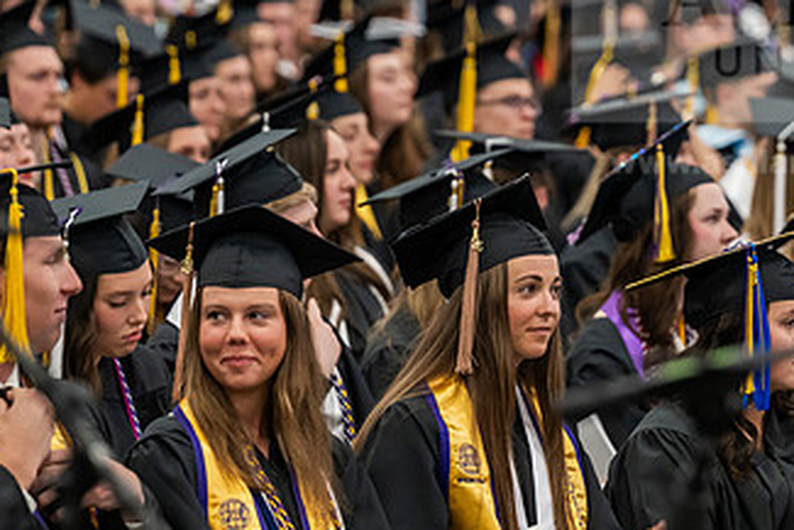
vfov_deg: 5.3
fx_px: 5715
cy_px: 214
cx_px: 498
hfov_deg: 7.9
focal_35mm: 259
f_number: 3.2
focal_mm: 145
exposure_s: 1/200
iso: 2500
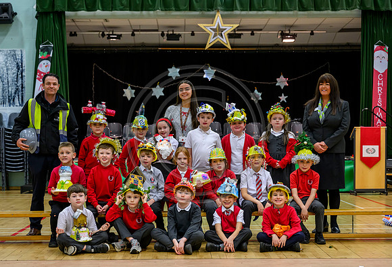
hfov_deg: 27.1
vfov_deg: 18.7
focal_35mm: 74
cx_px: 197
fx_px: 814
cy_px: 145
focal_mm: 65
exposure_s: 1/160
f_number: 4.5
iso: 3200
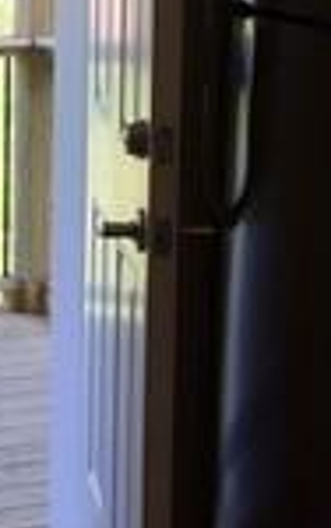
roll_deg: -1.1
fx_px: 1887
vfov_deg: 15.8
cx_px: -81
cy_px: 113
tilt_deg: -8.5
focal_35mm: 131
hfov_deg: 9.9
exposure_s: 1/120
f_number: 2.2
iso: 32
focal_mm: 4.15
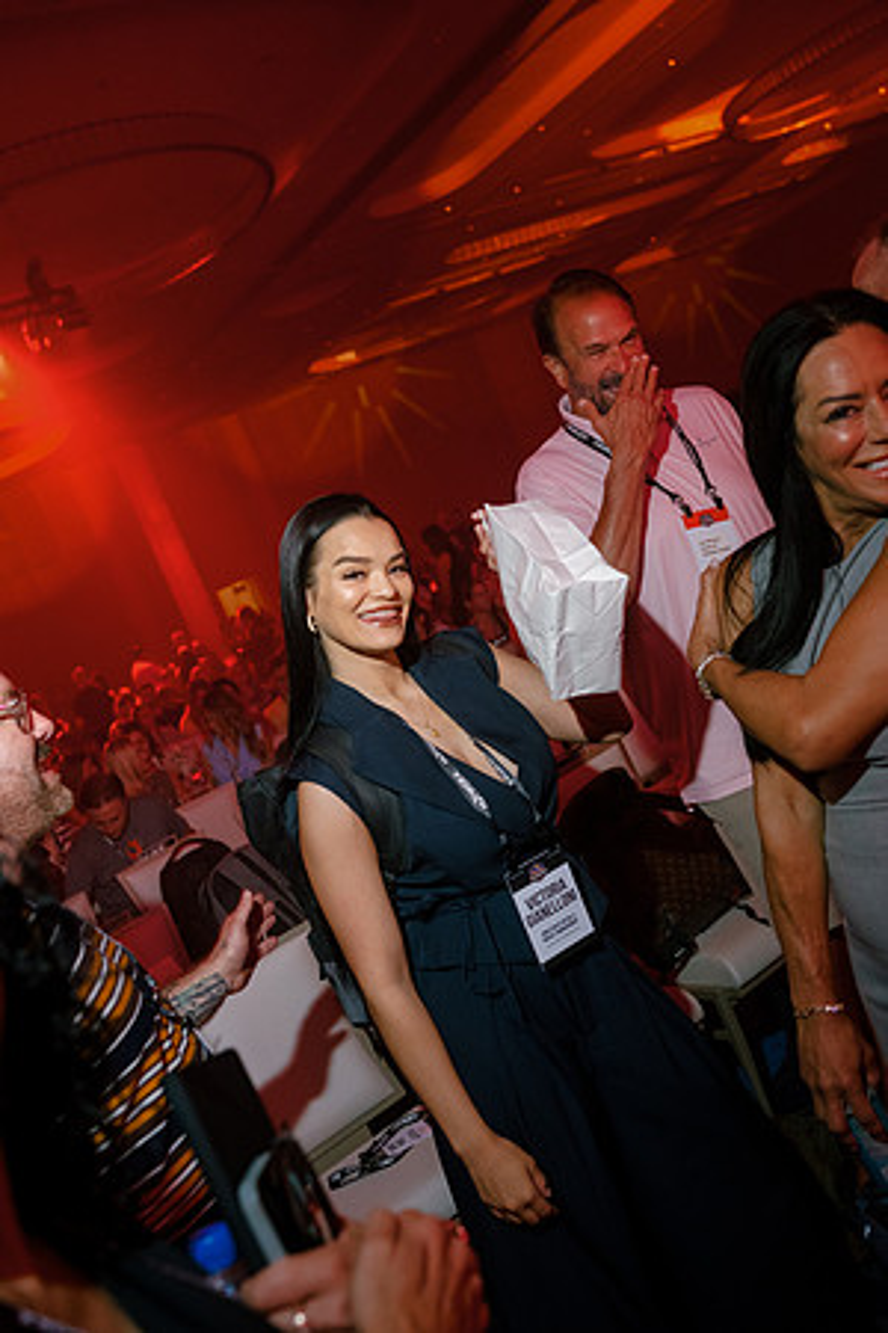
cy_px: 666
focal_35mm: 35
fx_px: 1295
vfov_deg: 54.4
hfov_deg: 37.9
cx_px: 444
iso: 1250
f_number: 4
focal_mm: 35
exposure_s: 1/160
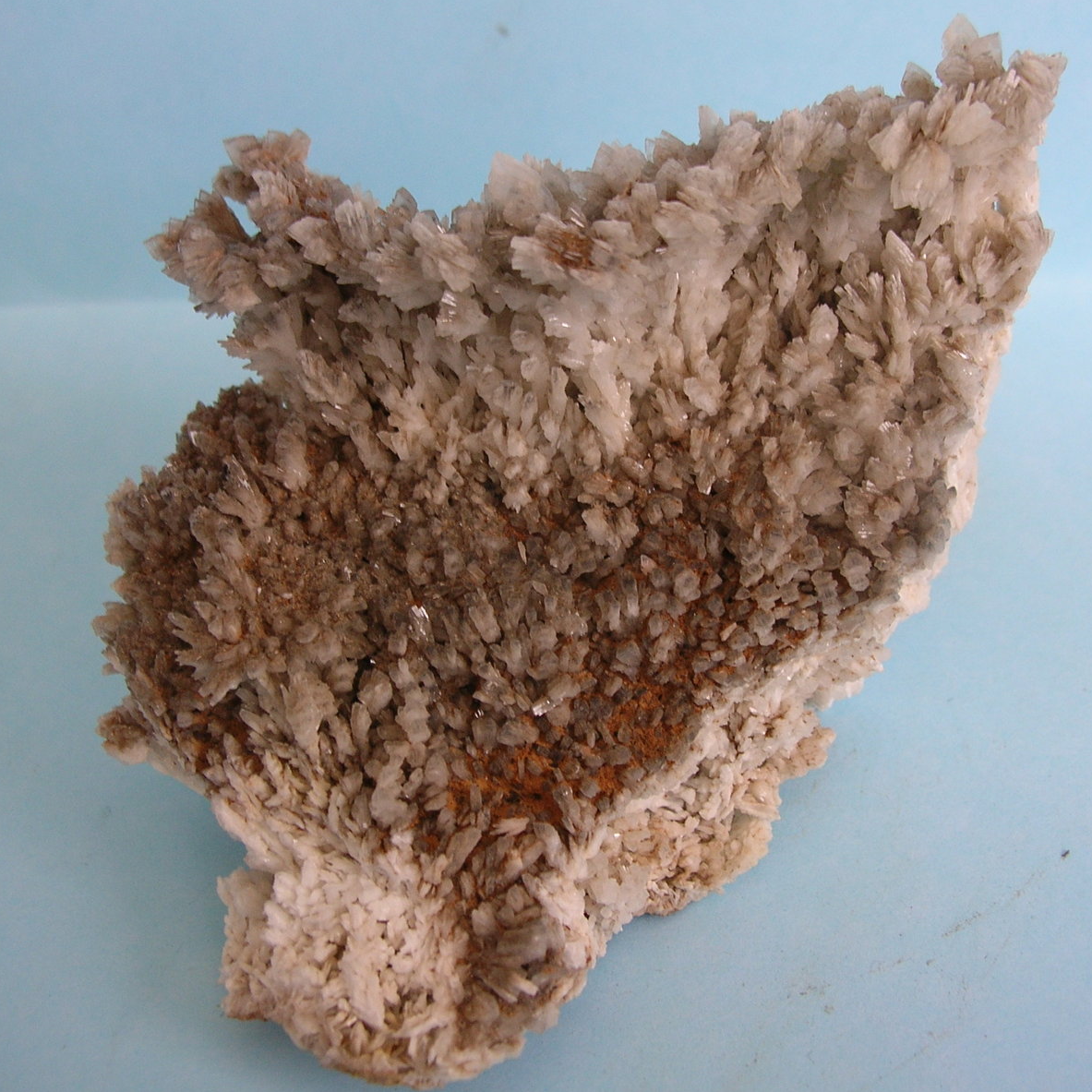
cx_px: 588
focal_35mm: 43
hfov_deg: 39.1
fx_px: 1535
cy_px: 540
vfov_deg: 39.2
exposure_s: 1/9.3
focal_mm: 6
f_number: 2.7
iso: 50
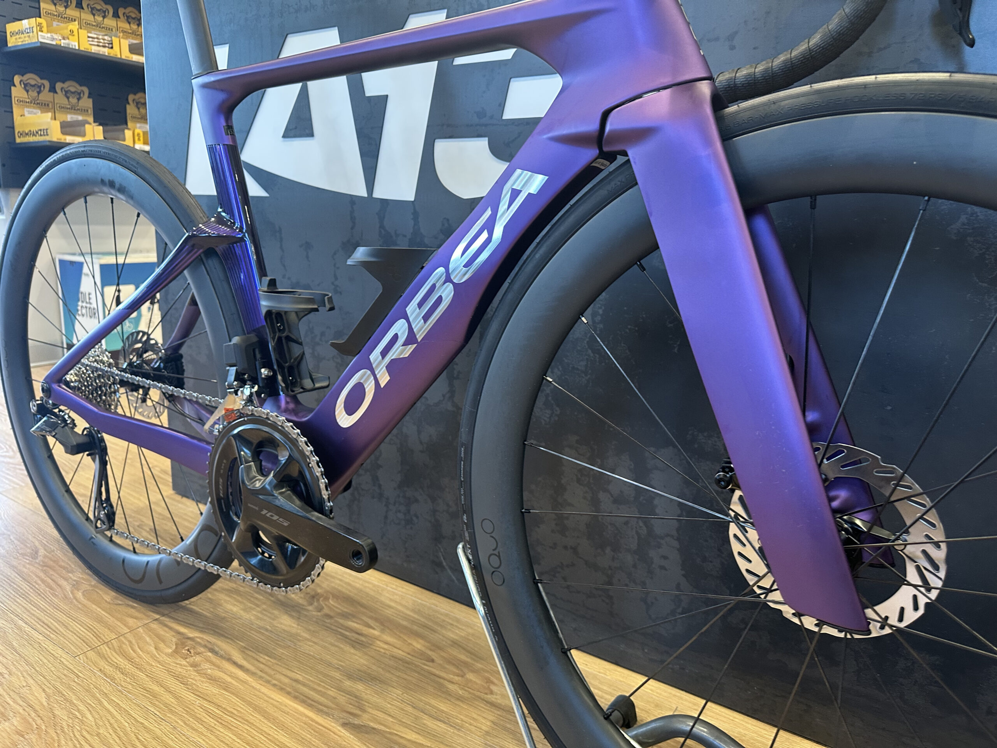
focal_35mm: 24
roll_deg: -1.2
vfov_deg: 56.8
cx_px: 498
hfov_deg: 71.6
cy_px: 374
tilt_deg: -12.2
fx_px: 691
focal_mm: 6.86
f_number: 1.78
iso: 250
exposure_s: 1/50
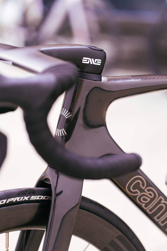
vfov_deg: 23.9
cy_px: 126
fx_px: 591
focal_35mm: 85
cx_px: 84
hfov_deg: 16.1
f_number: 2.8
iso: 1600
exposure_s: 1/100
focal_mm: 85
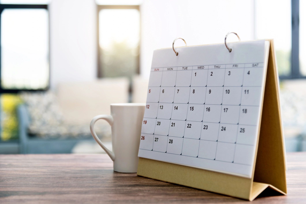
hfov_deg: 31.0
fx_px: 552
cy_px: 102
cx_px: 153
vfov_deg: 20.9
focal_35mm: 65
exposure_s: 1/50
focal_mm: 65
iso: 100
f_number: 4
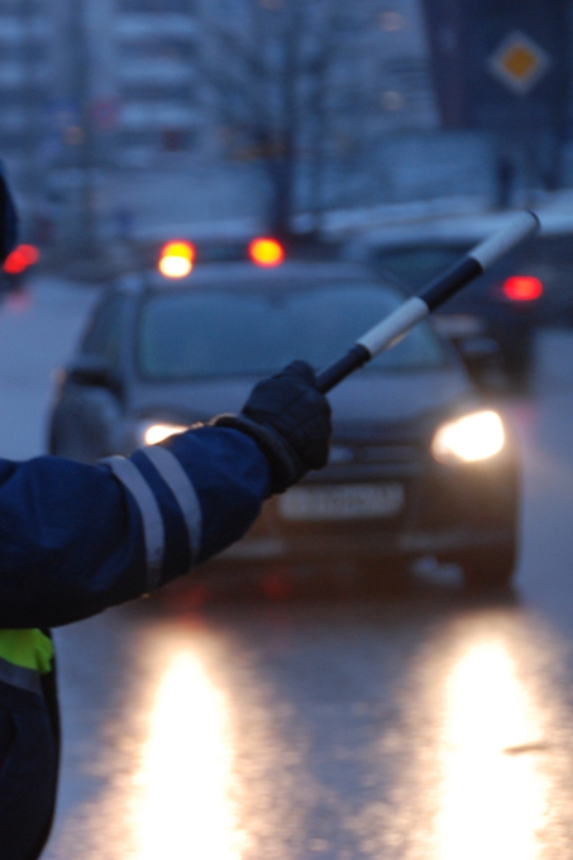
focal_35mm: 215
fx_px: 5129
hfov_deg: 6.4
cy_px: 429
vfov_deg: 9.6
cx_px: -34
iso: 400
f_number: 5.3
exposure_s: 1/20
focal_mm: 95
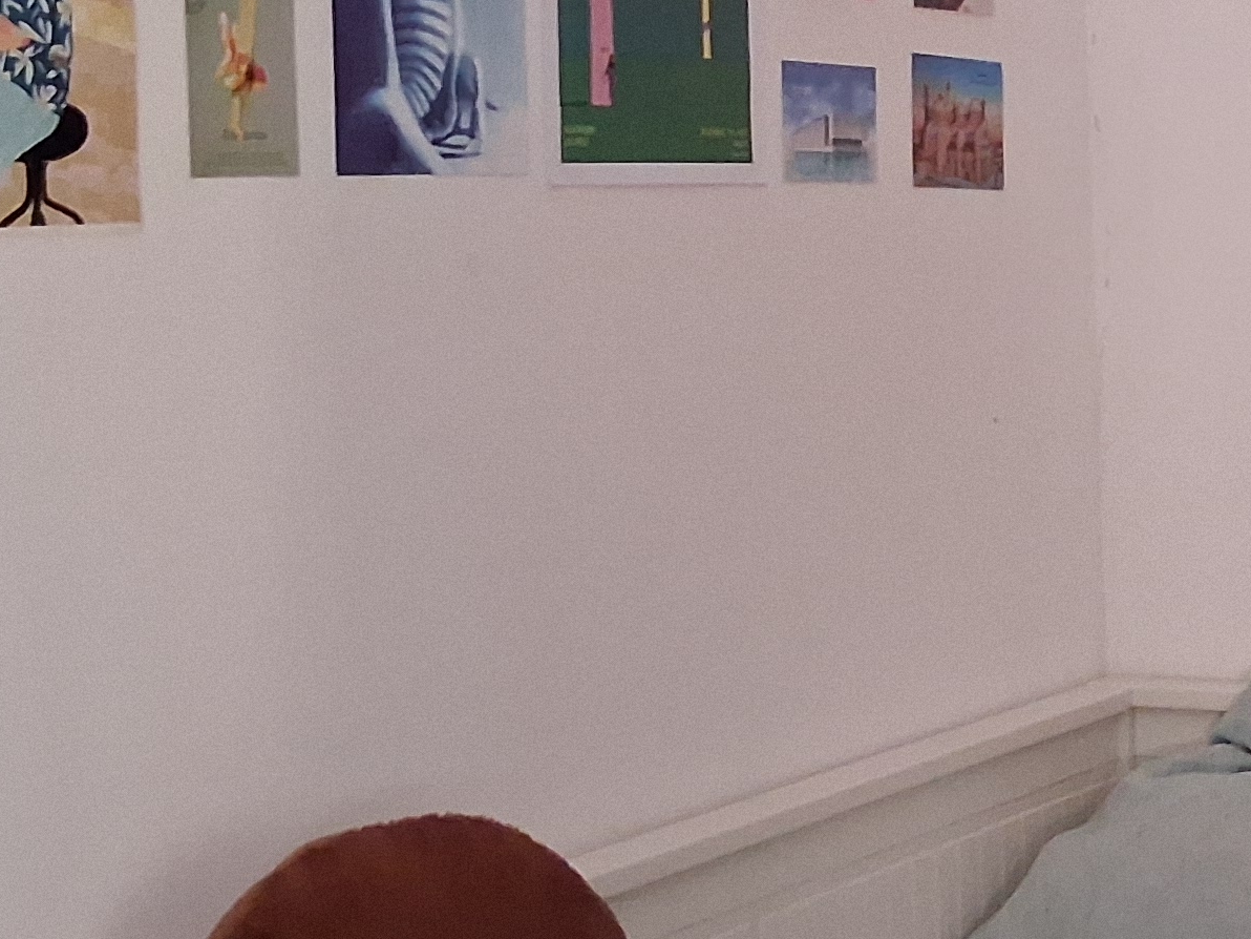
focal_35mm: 89
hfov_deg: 21.4
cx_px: 1172
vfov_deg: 16.5
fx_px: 3216
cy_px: 194
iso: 1600
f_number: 1.8
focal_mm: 3.98
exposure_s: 1/20
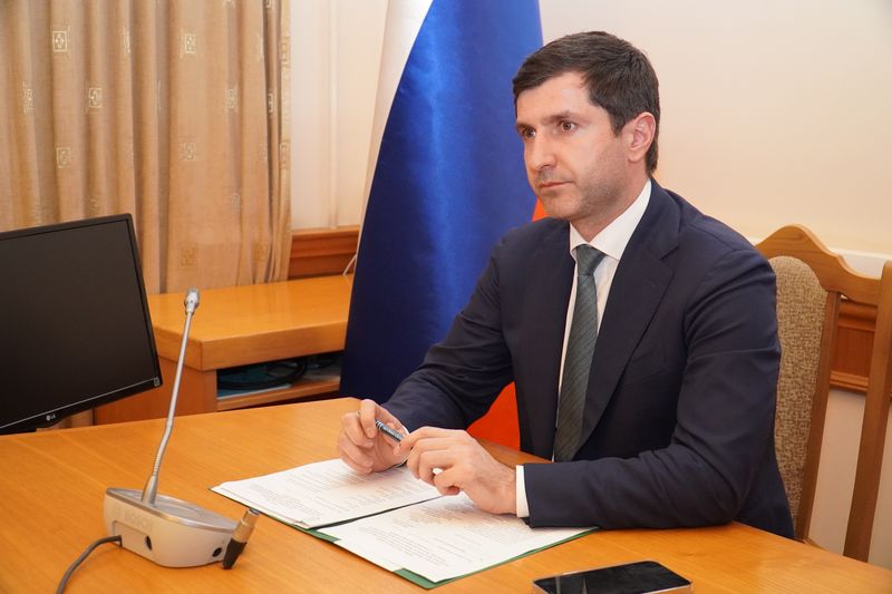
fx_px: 1040
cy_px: 297
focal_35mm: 42
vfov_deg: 31.9
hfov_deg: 46.4
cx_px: 446
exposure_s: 1/160
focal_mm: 28
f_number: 4
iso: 3200
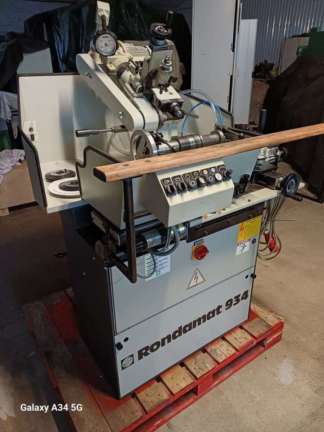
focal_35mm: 25
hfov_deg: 54.9
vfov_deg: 69.4
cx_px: 162
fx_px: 312
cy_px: 216
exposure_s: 1/25
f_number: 1.8
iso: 640
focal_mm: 4.65
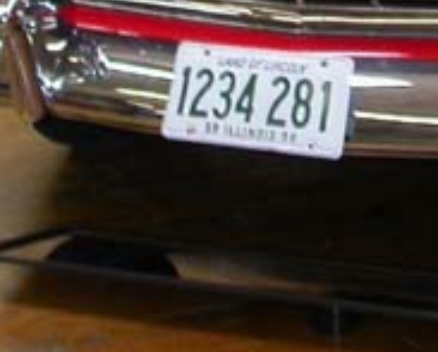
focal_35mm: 162
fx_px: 2103
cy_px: -213
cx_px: 440
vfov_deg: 9.2
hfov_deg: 11.8
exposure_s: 1/30
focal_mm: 7.85
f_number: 2.6
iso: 100
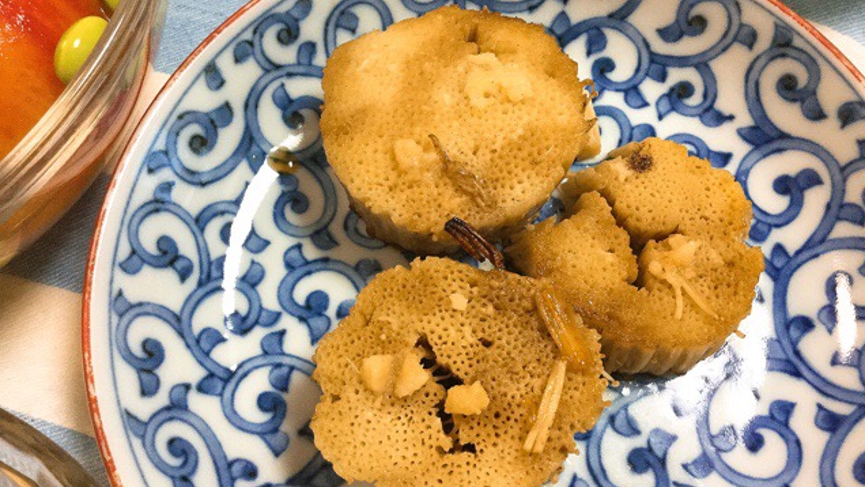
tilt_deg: -70.3
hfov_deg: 58.0
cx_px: 434
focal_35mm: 34
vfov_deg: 34.7
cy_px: 235
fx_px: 780
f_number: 2.4
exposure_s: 1/30
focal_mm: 3.3
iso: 125
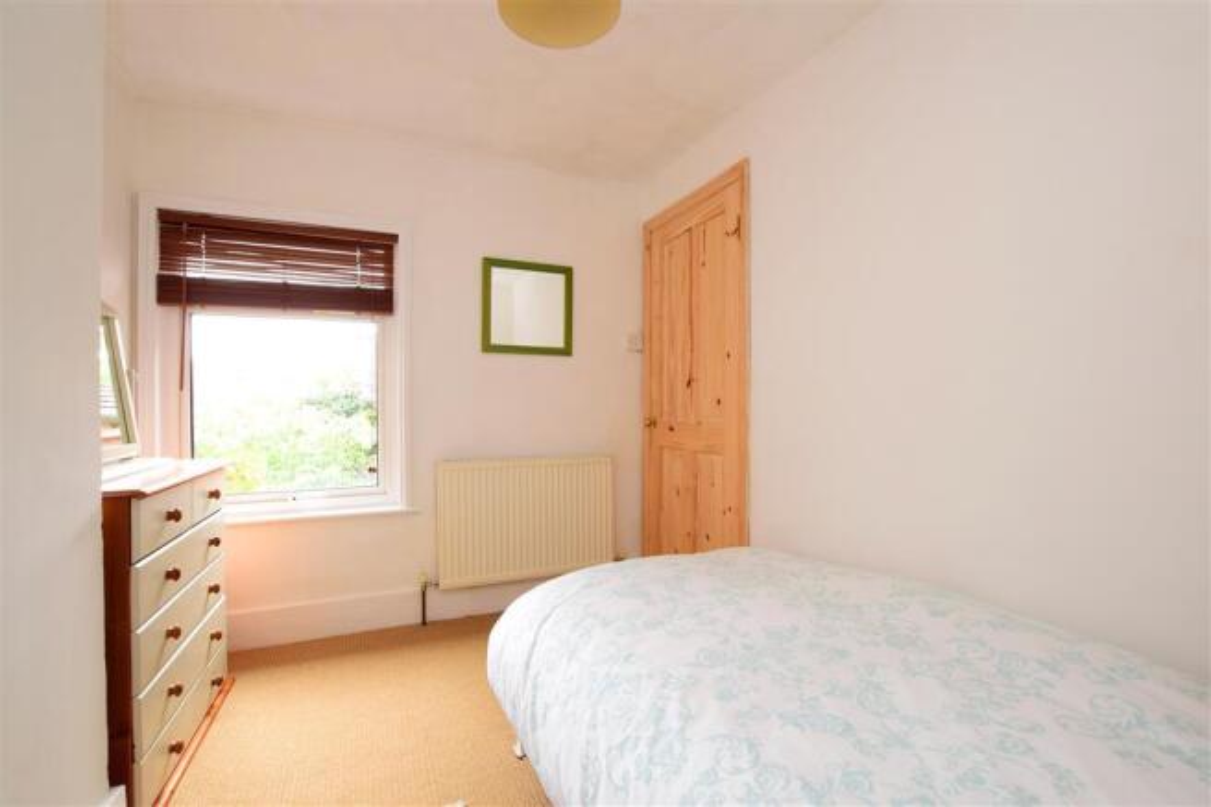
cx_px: 606
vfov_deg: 77.3
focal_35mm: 15
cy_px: 404
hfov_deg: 100.4
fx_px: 504
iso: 400
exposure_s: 1/20
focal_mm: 10
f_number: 8
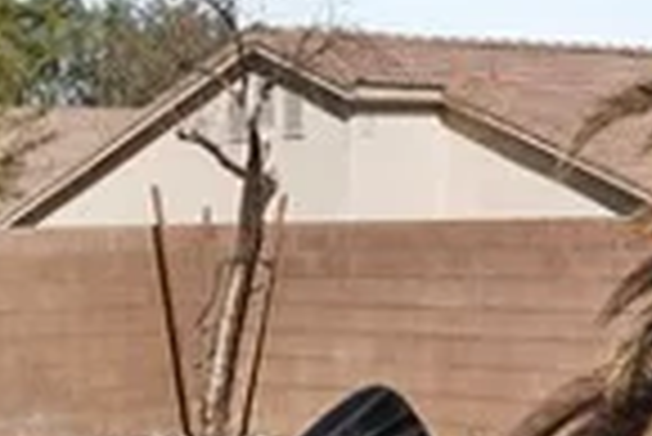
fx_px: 2175
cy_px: 258
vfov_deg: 11.4
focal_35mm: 120
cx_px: 108
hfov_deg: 16.9
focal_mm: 17
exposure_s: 1/320
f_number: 8
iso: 100
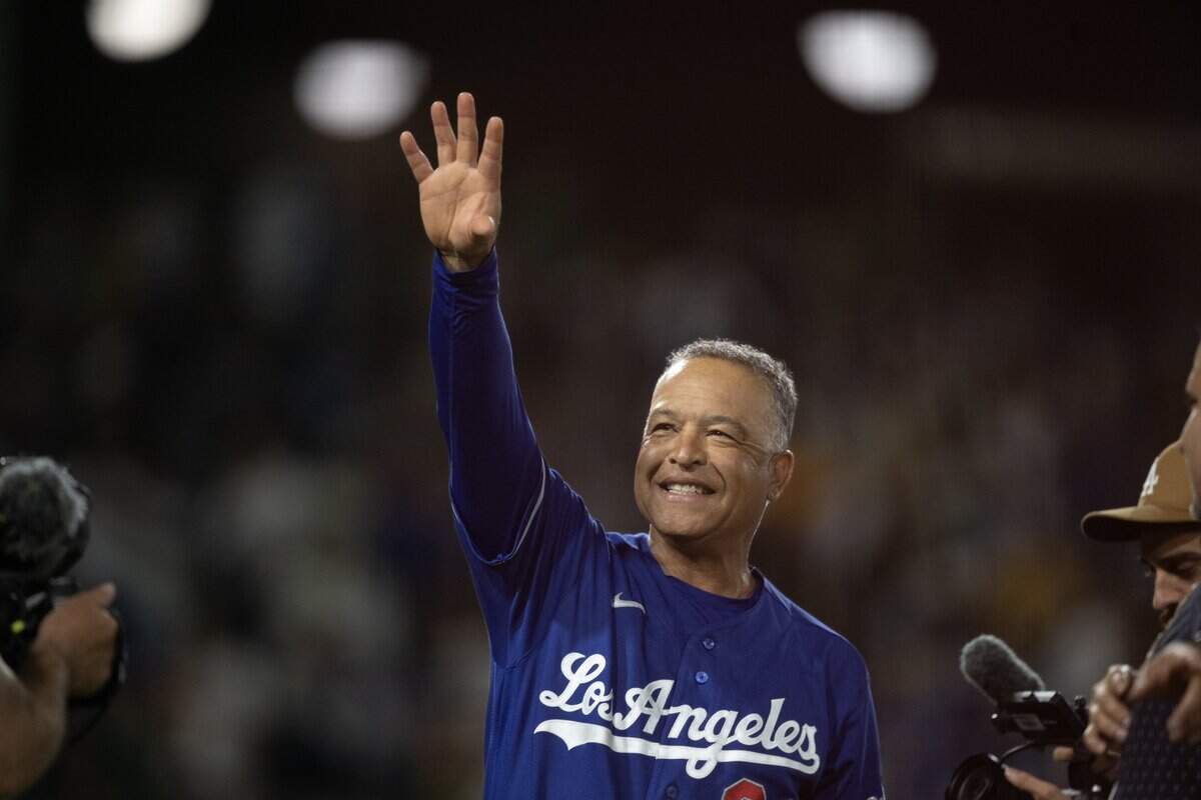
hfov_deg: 5.2
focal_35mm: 400
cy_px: 400
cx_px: 600
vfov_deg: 3.4
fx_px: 13343
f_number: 2.8
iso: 2000
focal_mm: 400
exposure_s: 1/1600
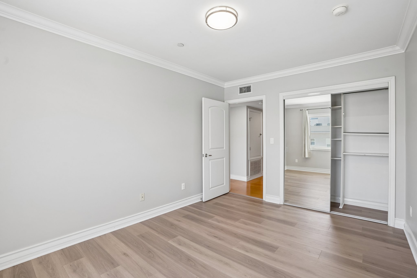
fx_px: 185
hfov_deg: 96.7
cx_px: 208
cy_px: 139
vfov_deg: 73.7
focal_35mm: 16
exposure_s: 1/50
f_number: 8
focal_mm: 16
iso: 400
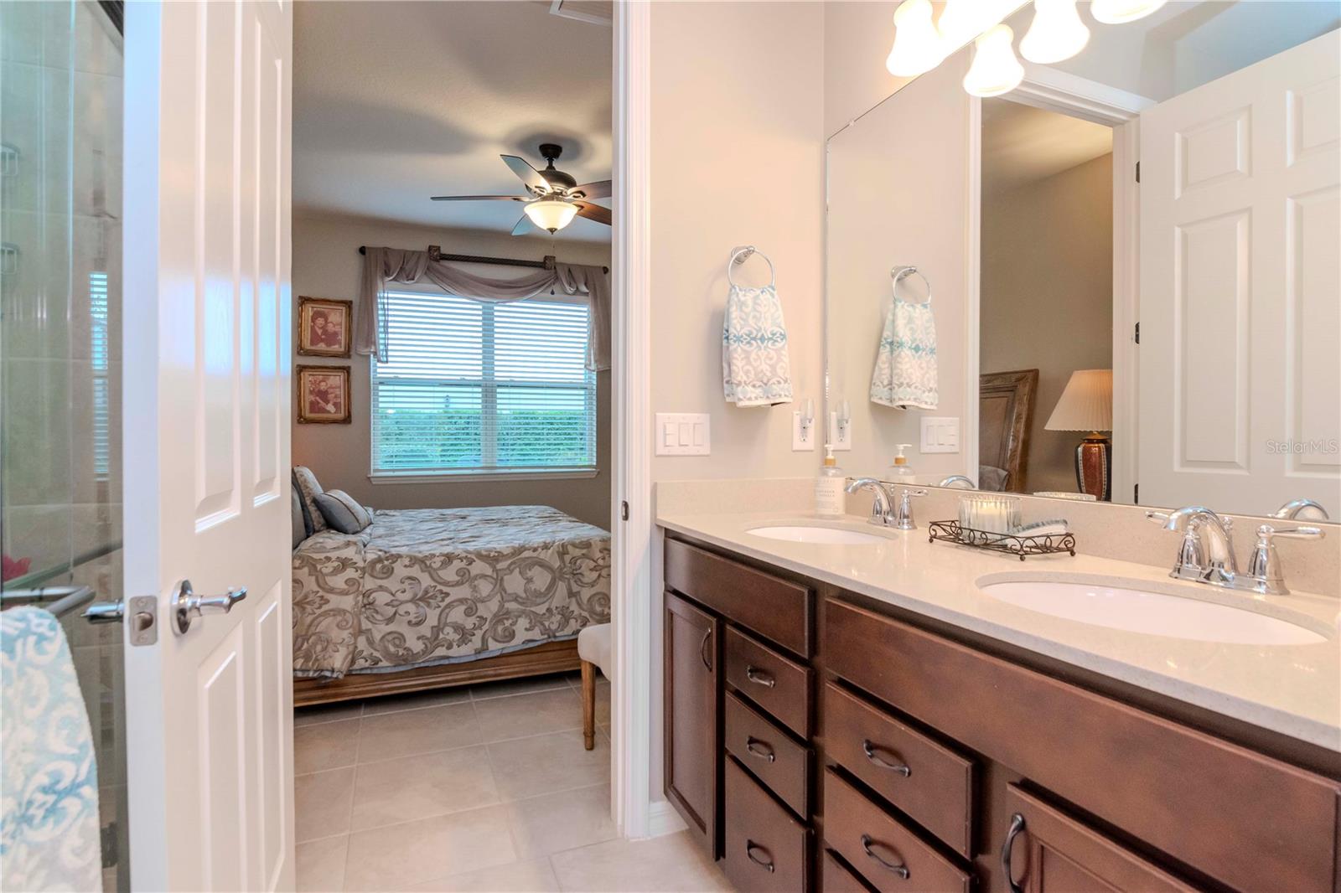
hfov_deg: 92.5
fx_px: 642
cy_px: 446
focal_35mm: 17
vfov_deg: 69.6
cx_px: 670
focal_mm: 11.5
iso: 800
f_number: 7.1
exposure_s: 1/30
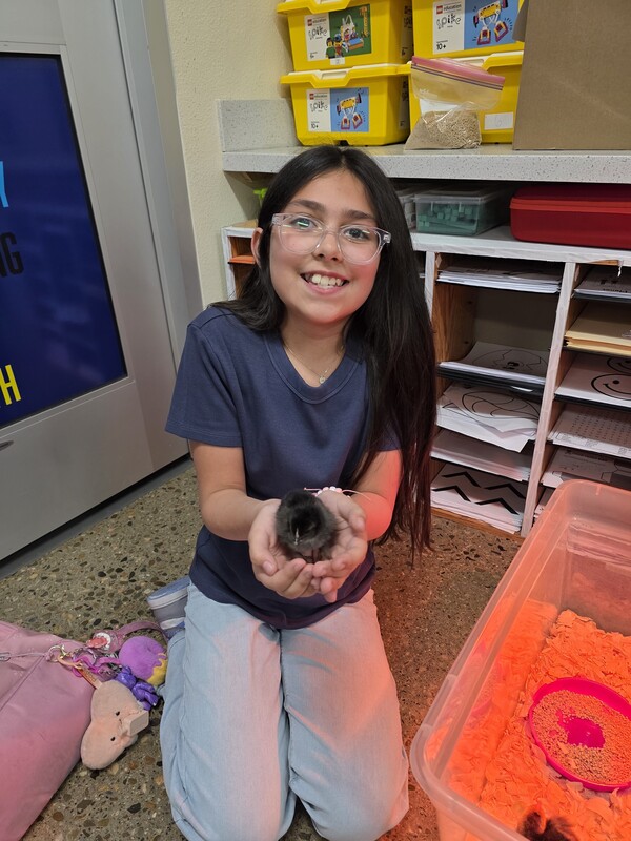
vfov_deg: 73.9
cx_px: 316
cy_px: 420
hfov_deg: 58.9
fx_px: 559
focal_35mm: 23
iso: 125
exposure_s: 1/120
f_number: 1.7
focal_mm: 6.3
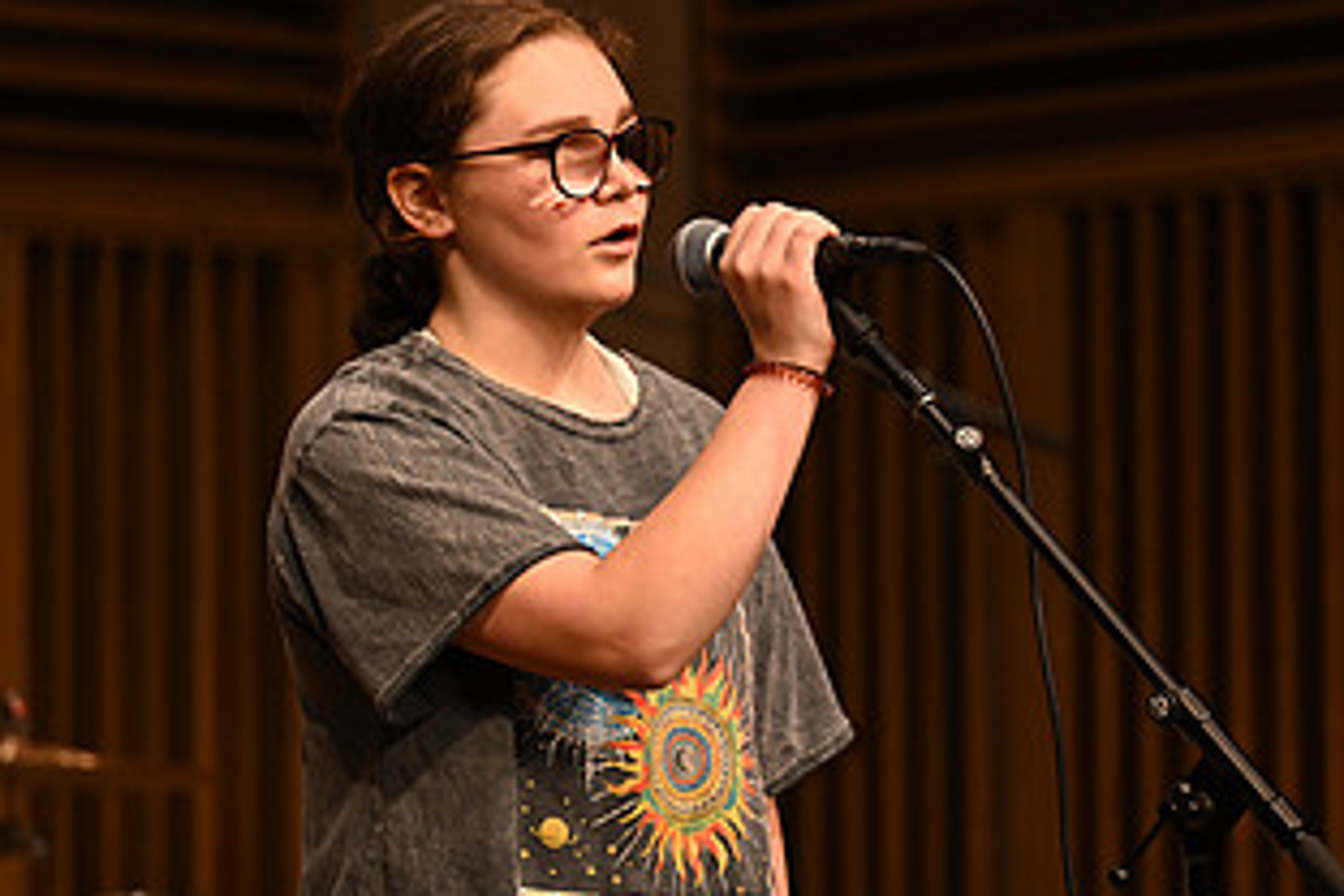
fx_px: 6943
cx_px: 827
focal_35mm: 186
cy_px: 506
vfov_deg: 7.4
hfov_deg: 11.1
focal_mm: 100
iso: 1000
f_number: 2.8
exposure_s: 1/320
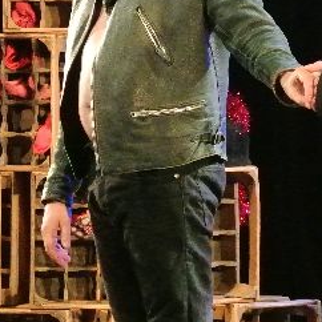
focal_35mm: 290
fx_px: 3052
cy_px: -23
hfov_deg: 6.0
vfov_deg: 6.0
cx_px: 218
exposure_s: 1/100
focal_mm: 38.5
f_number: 4.5
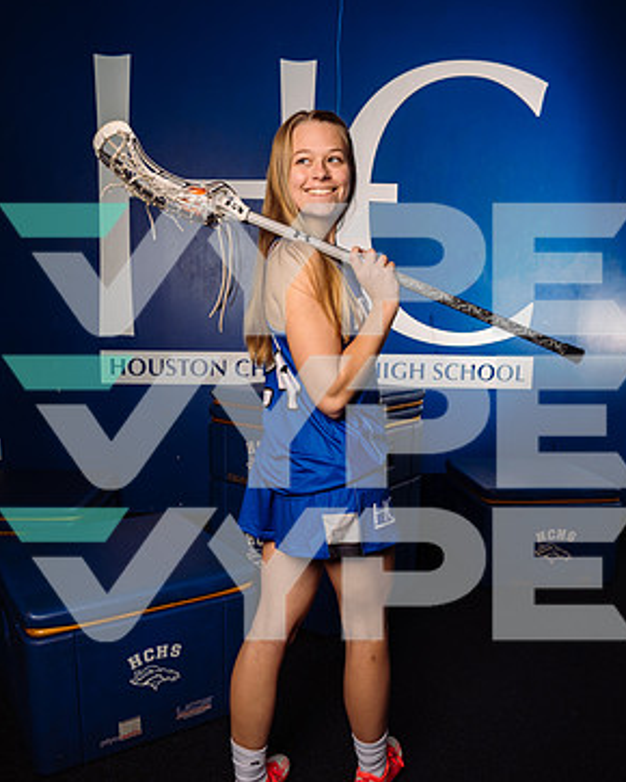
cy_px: 423
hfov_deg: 51.6
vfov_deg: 62.1
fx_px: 648
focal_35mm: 28
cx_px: 322
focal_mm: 24
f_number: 7.1
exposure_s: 1/250
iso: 200
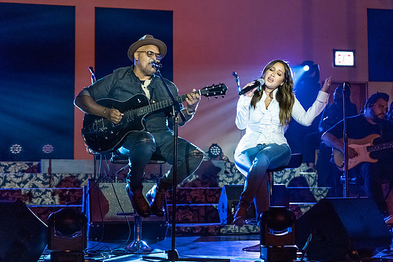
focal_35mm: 69
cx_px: 204
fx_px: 753
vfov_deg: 19.7
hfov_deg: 29.2
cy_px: 121
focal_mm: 63
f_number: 4
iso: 5000
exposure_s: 1/500
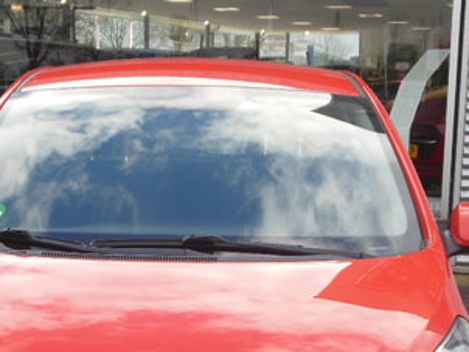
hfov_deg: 23.5
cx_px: 211
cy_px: 408
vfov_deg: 17.1
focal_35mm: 83
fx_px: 1125
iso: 125
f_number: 3.5
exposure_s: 1/500
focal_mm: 6
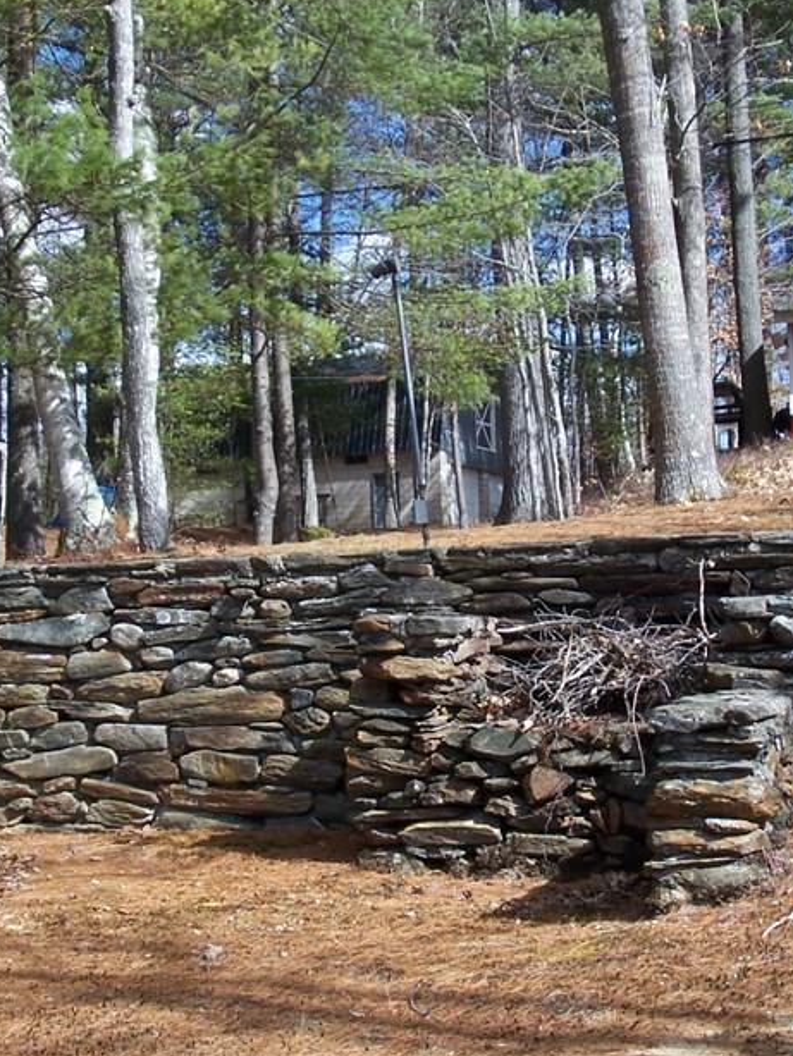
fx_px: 1984
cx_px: 487
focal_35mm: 65
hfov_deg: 22.6
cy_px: 569
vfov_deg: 29.8
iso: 64
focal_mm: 6.4
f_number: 3.9
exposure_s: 1/320
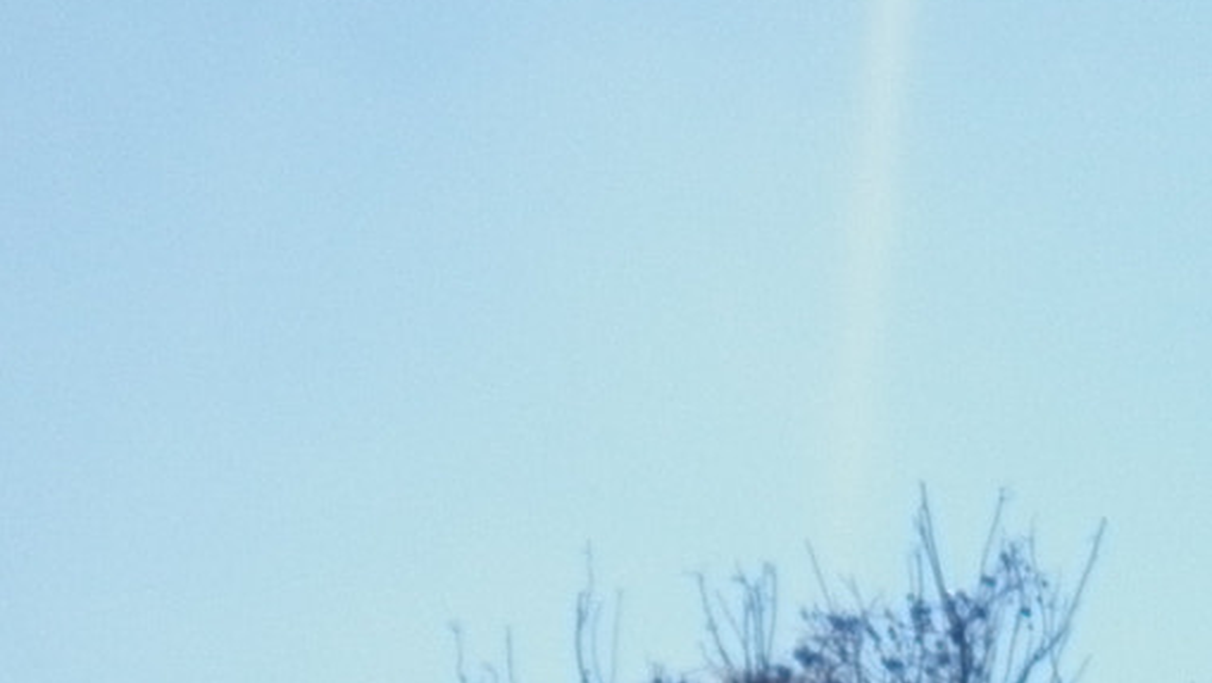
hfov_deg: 16.8
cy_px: 1564
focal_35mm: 127
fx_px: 4084
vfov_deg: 8.8
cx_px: 910
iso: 80
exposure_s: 1/320
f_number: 7.1
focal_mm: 5.3
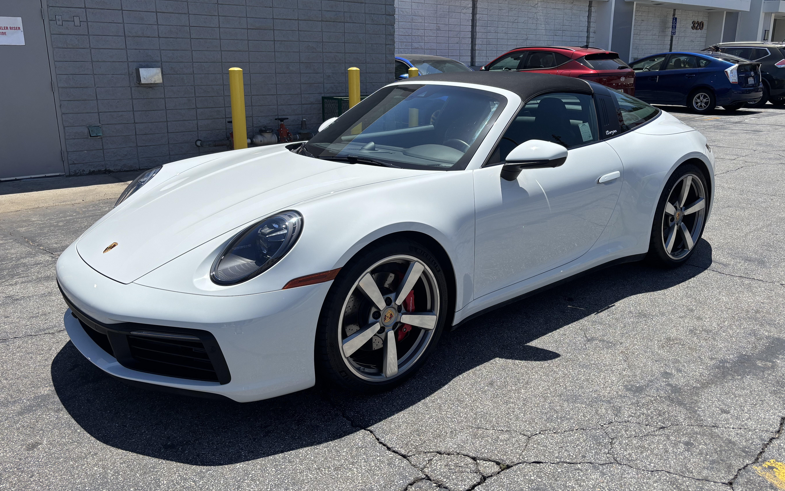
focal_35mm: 29
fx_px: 620
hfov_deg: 64.6
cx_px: 407
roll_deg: +0.3
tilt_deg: -14.0
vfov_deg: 43.1
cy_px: 221
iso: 50
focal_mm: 5.96
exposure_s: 1/4630
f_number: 1.6
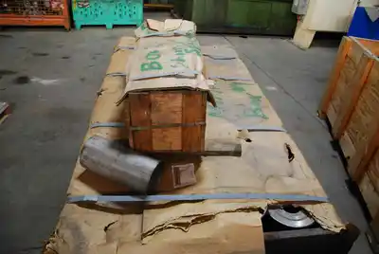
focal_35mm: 27
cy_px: 127
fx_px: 285
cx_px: 190
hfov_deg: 67.3
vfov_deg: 48.1
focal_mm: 18
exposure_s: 1/30
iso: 1000
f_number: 3.5
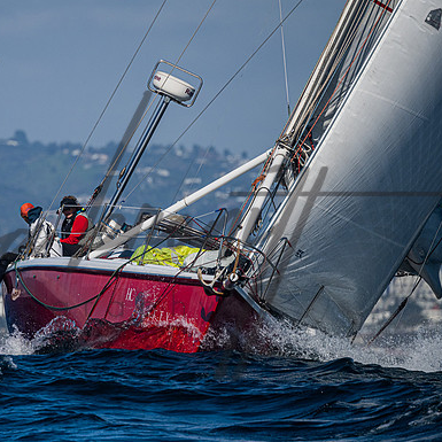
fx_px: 9506
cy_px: 256
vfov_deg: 2.7
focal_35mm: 658
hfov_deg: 2.7
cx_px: 77
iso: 400
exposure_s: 1/6400
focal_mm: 400
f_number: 6.3
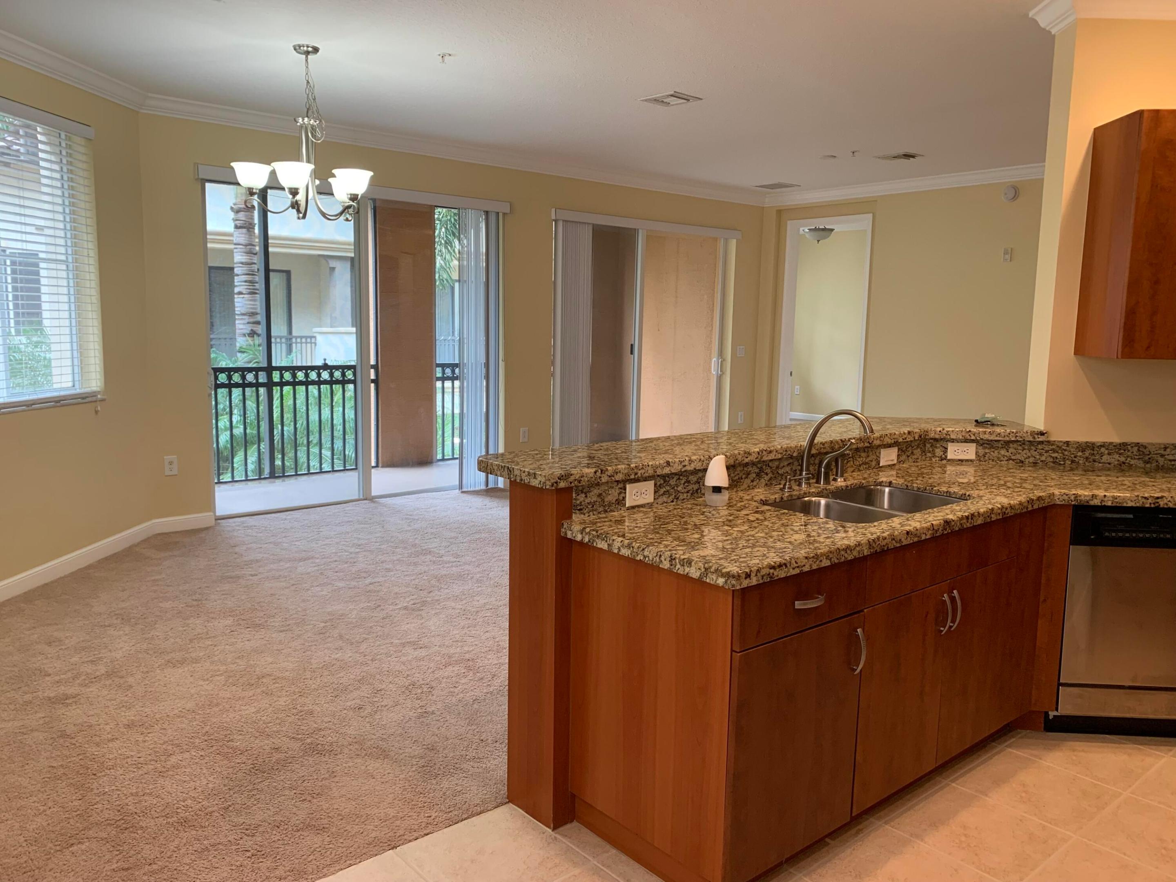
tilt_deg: -7.3
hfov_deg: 67.3
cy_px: 441
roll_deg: -1.2
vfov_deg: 53.1
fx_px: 883
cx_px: 588
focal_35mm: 26
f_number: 1.8
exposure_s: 1/60
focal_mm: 4.25
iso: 80
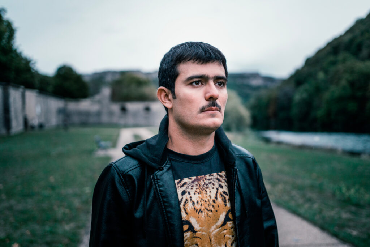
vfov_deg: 37.9
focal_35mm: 35
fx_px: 360
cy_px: 124
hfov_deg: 54.4
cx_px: 185
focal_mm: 35
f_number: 1.8
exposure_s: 1/640
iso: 2000
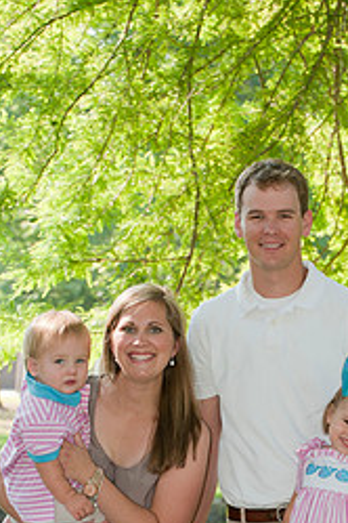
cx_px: 251
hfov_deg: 7.8
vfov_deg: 11.6
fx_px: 2566
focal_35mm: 177
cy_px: 439
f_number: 5
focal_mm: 98
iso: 250
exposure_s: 1/100
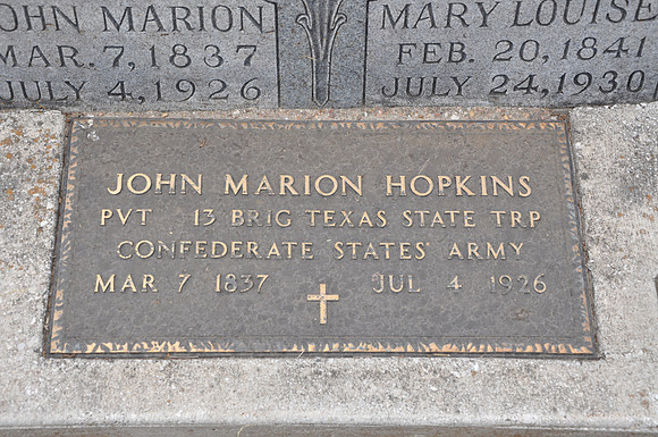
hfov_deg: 33.4
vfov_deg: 22.6
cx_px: 329
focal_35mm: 60
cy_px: 218
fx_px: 1095
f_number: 8
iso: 200
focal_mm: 40
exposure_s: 1/250
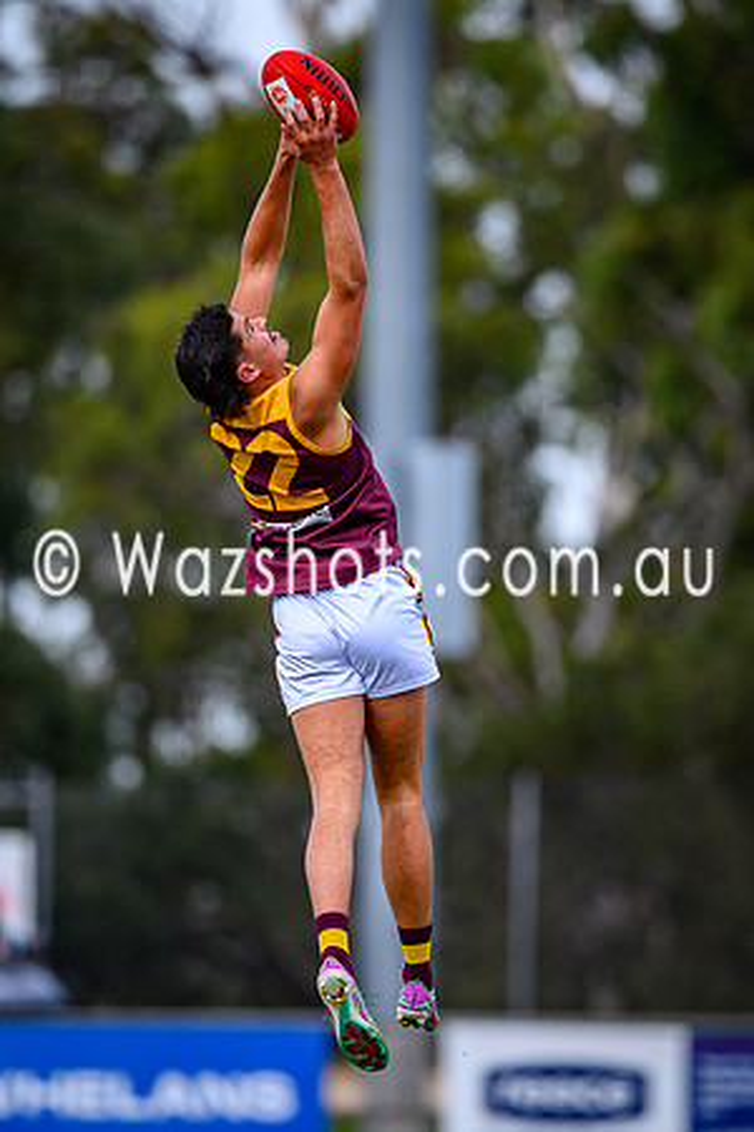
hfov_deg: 1.7
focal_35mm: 814
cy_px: 525
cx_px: 414
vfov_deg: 2.5
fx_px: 25573
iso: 320
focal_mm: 500
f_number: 4
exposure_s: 1/1600
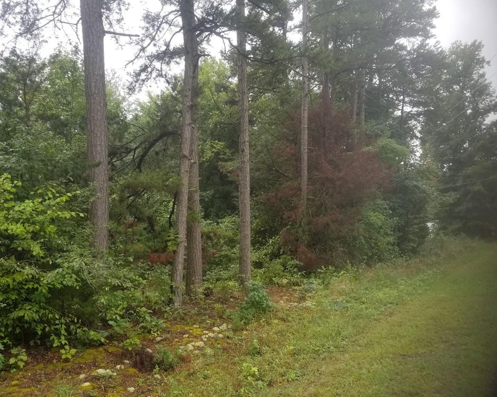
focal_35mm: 28
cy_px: 201
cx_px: 238
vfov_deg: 51.5
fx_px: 412
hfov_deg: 62.2
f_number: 1.7
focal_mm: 4.25
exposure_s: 1/439
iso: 50
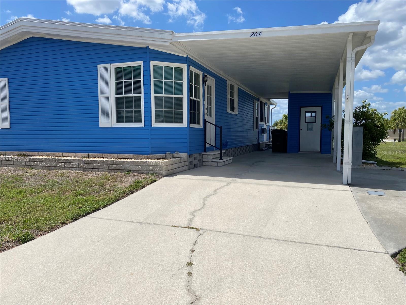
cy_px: 152
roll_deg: +0.5
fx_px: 305
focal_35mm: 26
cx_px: 203
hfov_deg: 67.3
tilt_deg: -4.5
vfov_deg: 53.1
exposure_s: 1/5236
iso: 32
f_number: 1.8
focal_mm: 4.25
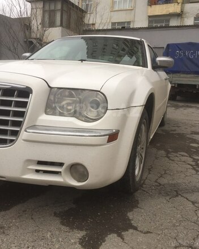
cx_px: 96
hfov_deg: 45.8
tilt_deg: -6.2
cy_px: 110
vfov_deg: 55.5
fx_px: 236
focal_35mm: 32
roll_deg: -5.4
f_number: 2.2
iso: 50
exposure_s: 1/100
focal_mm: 4.15
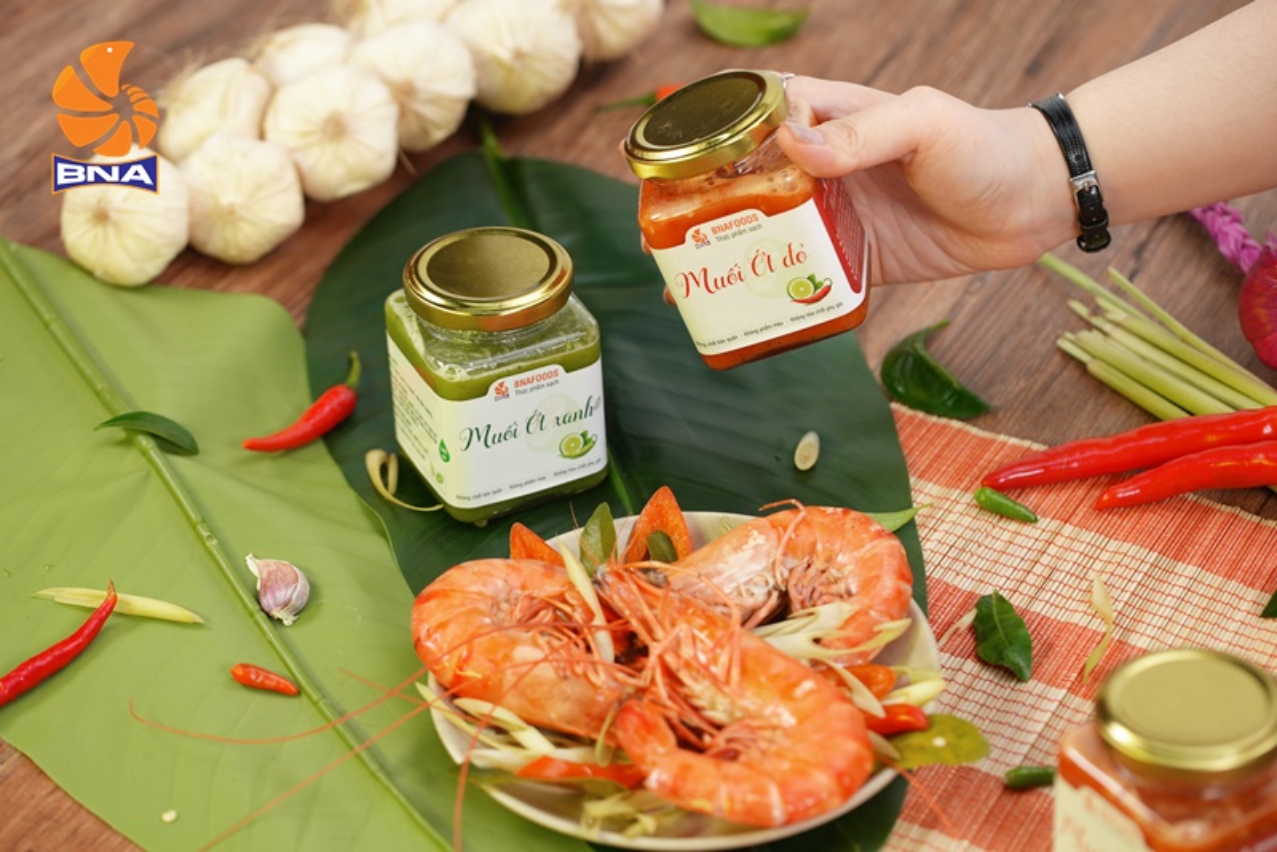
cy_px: 426
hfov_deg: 20.4
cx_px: 638
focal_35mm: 100
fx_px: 3548
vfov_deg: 13.7
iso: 125
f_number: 4
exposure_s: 1/100
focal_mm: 100
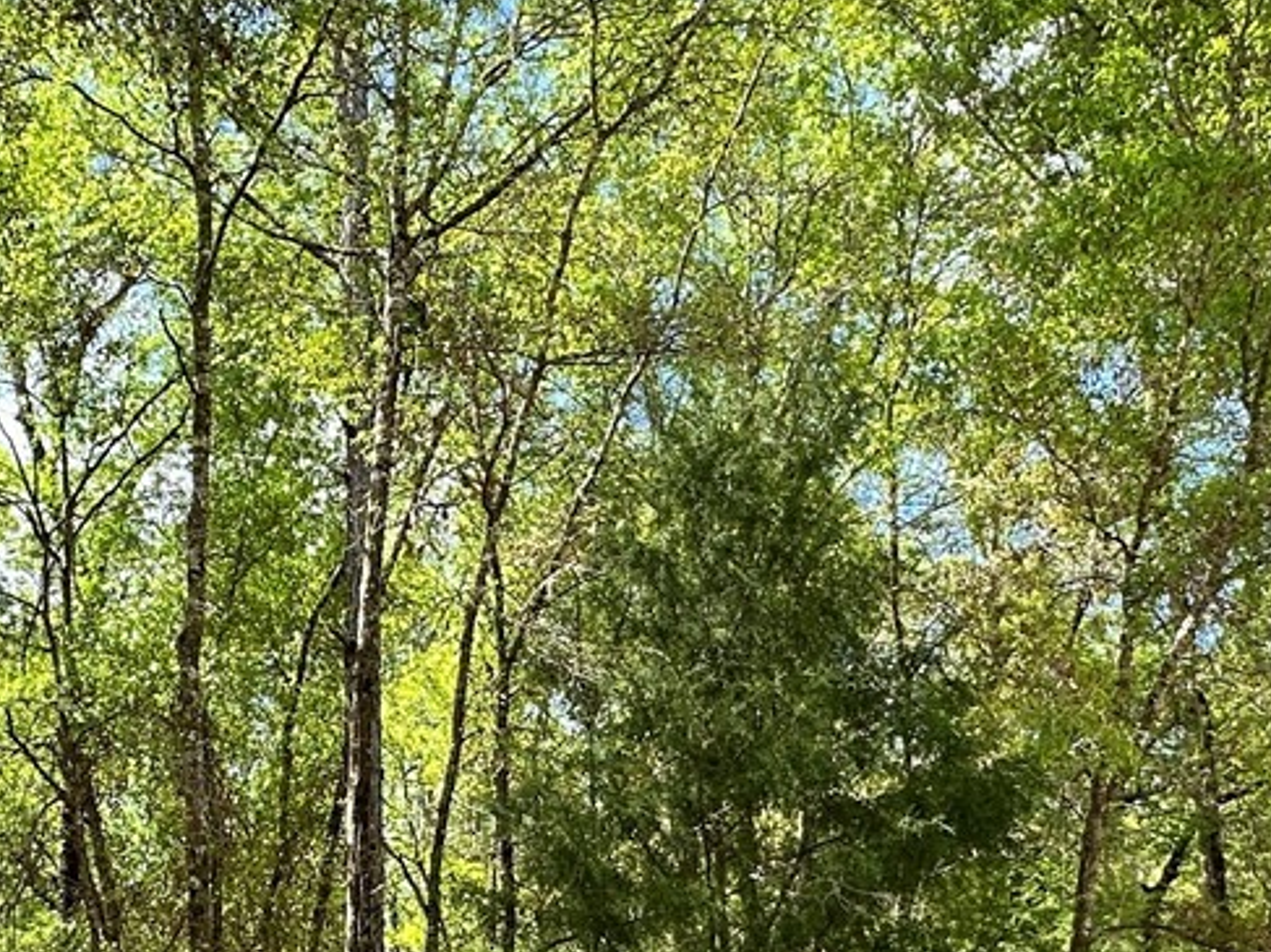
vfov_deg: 30.3
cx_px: 407
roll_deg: +1.5
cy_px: 835
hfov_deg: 40.7
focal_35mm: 46
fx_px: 1689
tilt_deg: +10.9
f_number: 2.2
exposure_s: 1/406
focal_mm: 2.22
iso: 40
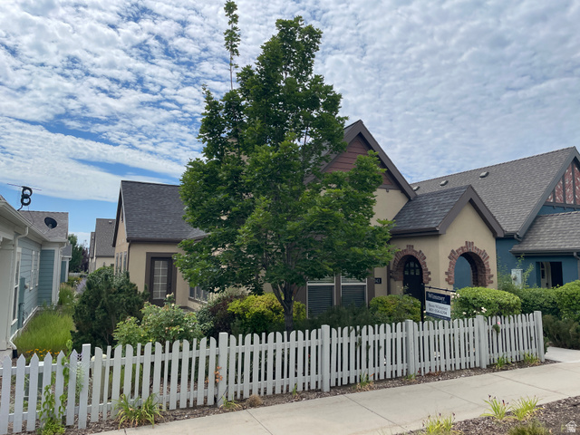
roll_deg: +0.1
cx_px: 290
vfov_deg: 53.1
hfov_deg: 67.3
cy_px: 218
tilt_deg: +6.3
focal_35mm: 26
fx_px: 436
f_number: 1.6
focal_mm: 4.2
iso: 32
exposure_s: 1/6494
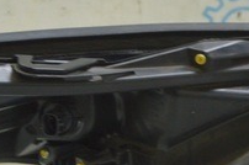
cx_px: 260
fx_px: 1367
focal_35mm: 198
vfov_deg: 6.9
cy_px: 119
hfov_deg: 10.3
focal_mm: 26
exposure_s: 1/20
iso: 400
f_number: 5.6
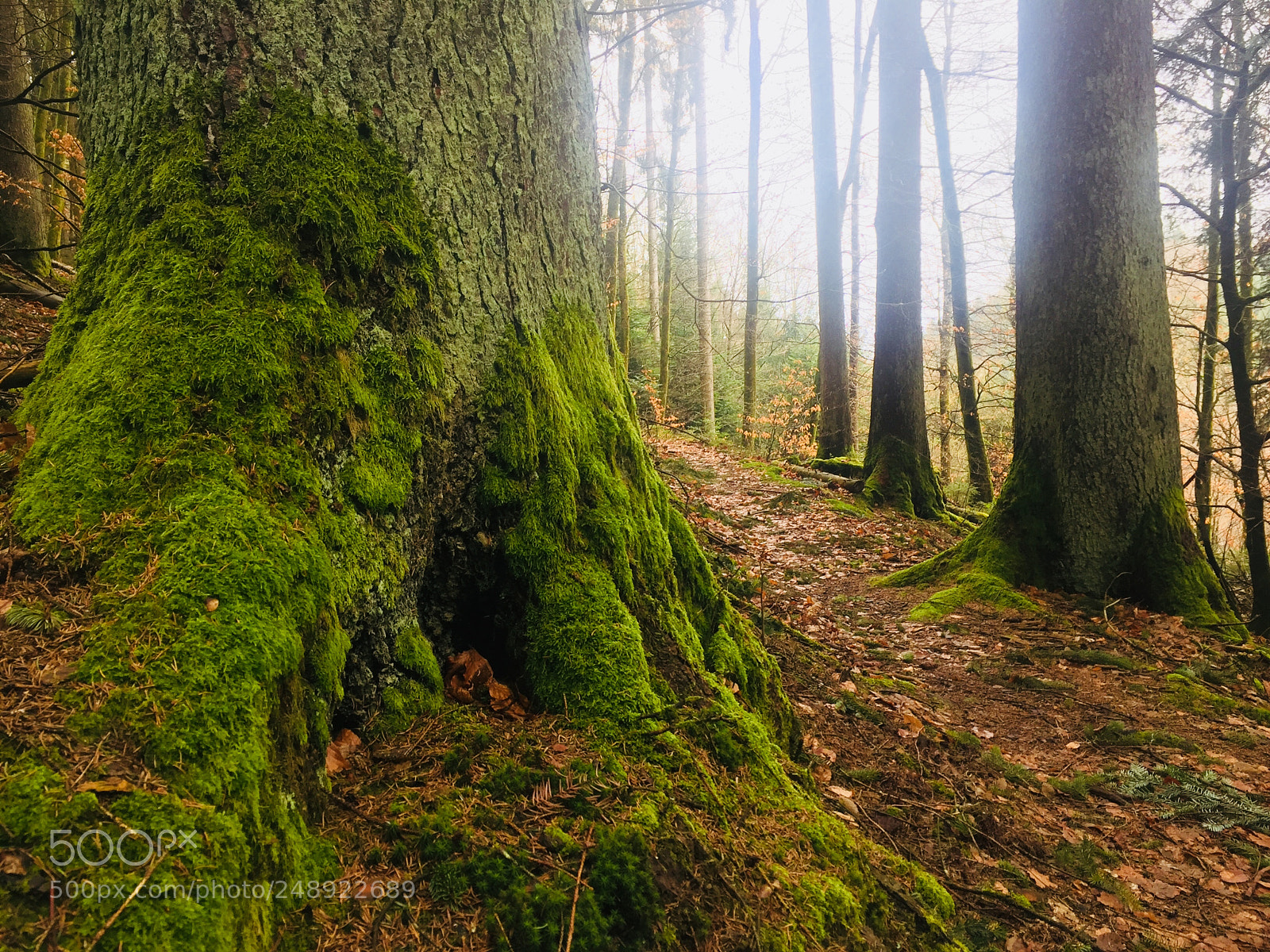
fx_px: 1064
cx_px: 635
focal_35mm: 29
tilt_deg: -4.0
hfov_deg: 61.7
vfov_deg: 48.2
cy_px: 476
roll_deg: +1.4
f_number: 2.2
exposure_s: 1/50
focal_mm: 4.15
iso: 32
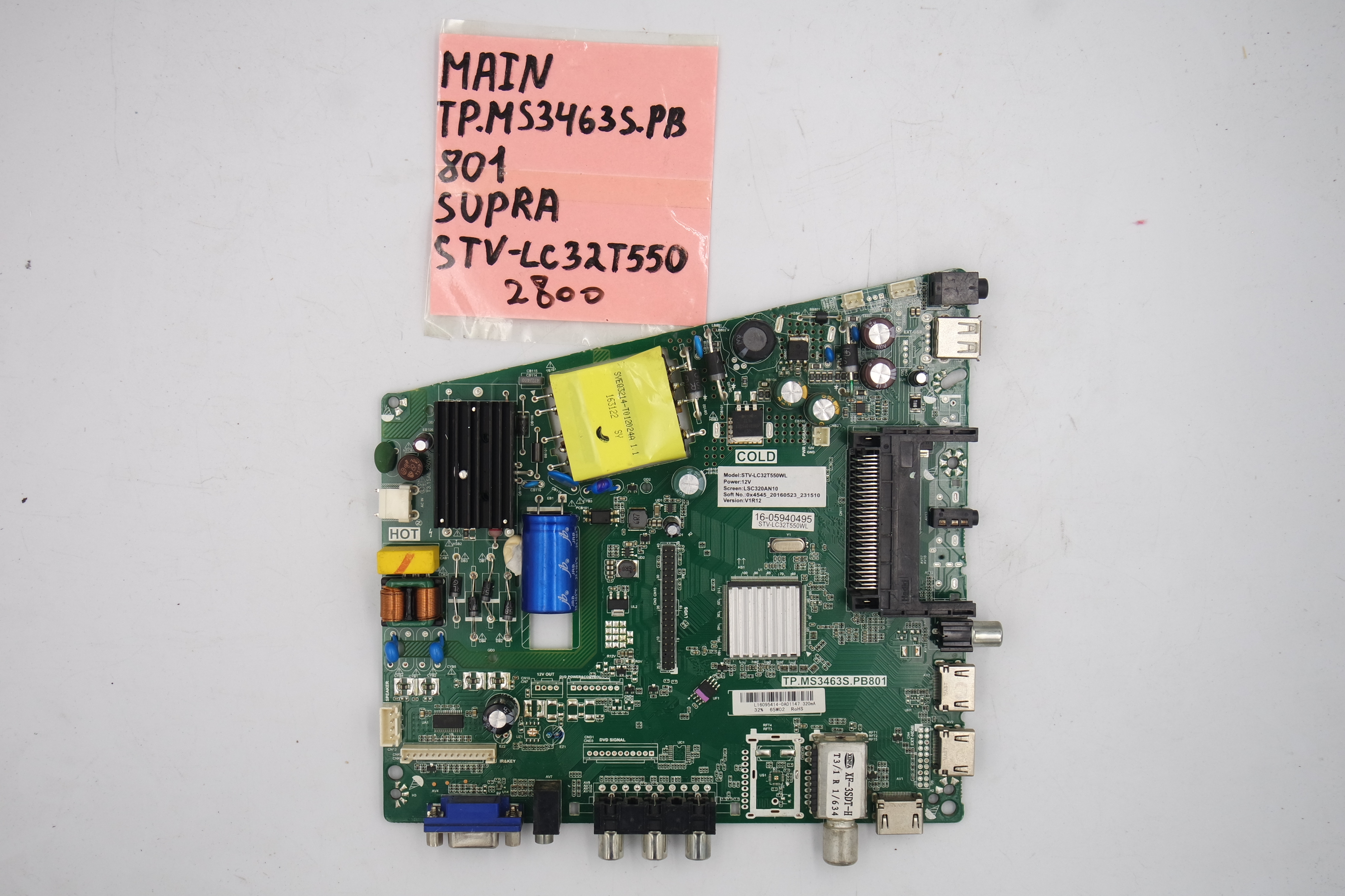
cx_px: 672
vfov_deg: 31.2
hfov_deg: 45.4
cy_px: 448
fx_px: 1606
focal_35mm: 43
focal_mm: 16
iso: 160
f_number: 5.6
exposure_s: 1/100
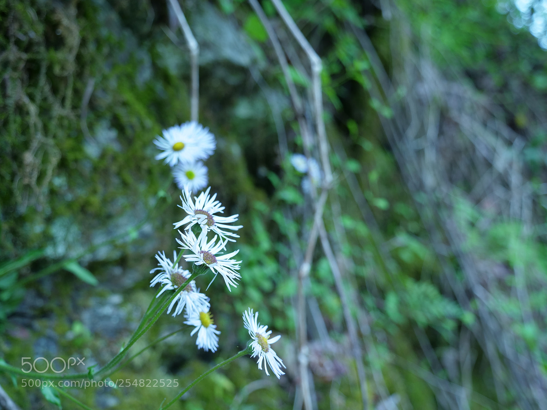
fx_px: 727
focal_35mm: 46
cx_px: 274
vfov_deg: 31.5
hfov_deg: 41.2
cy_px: 205
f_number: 3.4
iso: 200
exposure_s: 1/60
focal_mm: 23
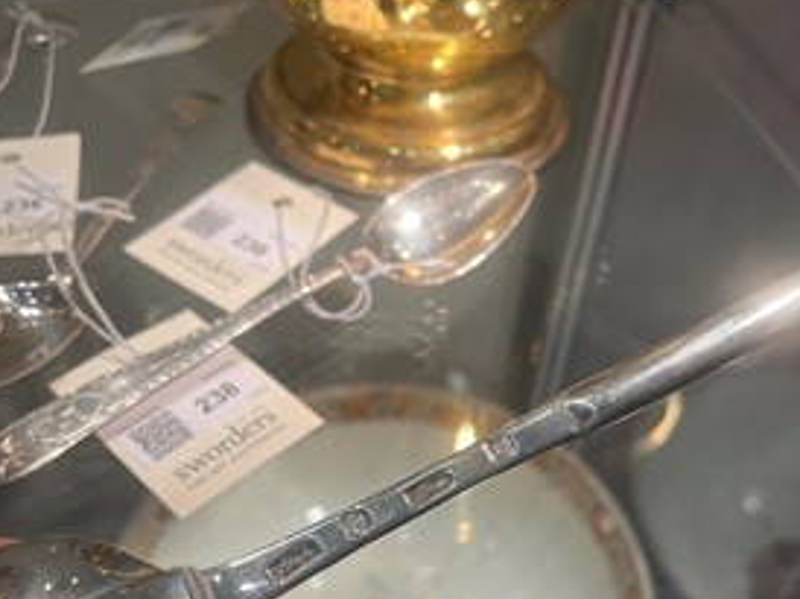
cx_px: 423
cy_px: 427
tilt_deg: -48.1
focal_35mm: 38
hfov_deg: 49.0
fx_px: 877
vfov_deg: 37.0
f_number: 1.6
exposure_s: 1/123
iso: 32
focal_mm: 5.1
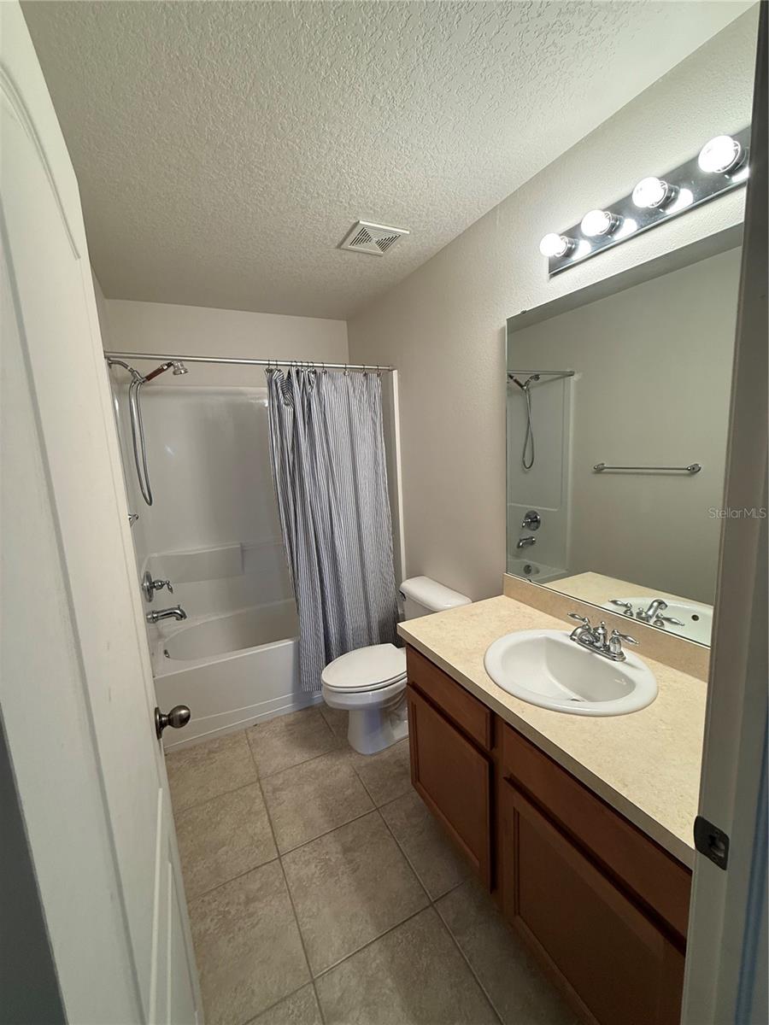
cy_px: 512
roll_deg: +3.6
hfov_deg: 85.7
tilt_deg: -7.8
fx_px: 415
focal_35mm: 14
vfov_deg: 102.1
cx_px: 384
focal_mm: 2.22
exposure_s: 1/120
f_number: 2.2
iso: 200
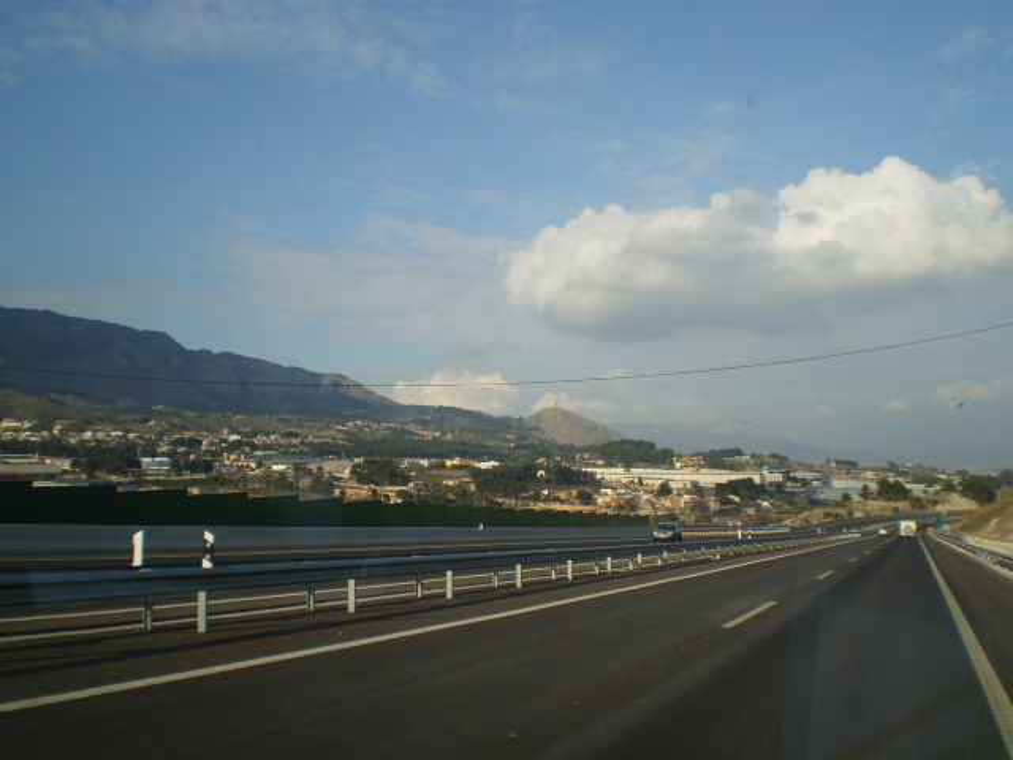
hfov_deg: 51.4
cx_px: 506
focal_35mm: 36
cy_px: 380
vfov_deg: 39.7
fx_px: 1054
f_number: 4.6
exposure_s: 1/640
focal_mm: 6.3
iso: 64
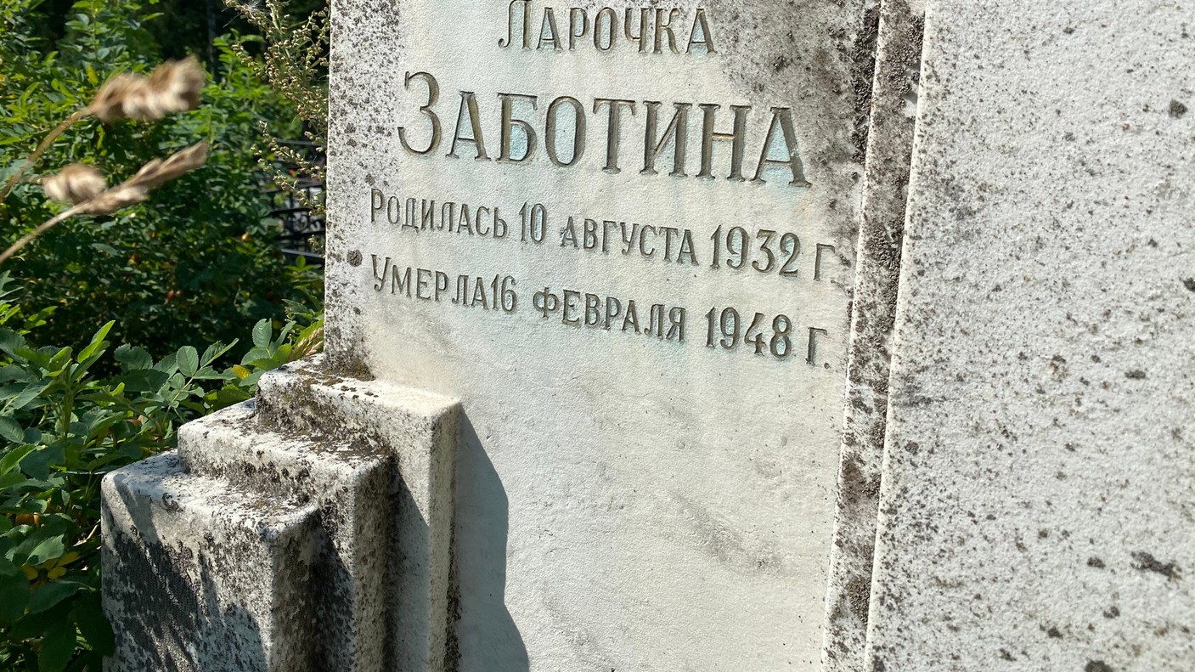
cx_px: 598
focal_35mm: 29
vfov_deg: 39.7
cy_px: 231
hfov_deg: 66.1
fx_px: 919
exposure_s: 1/4115
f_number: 1.8
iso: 32
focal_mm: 4.25
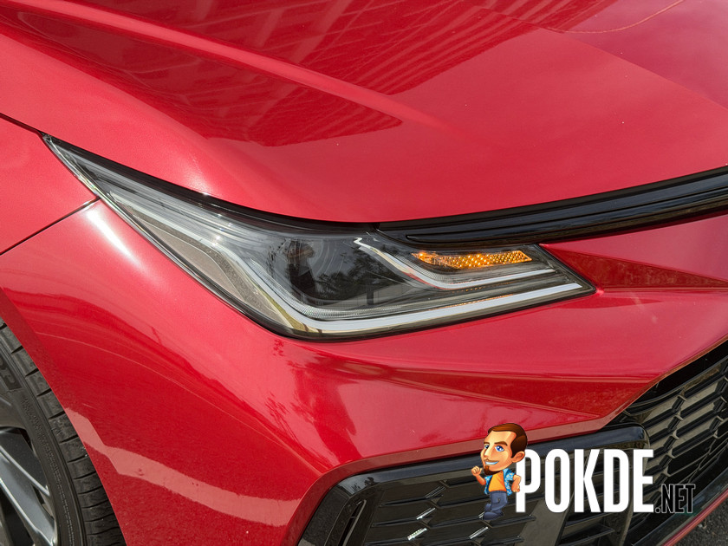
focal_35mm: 48
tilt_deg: -29.4
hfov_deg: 39.7
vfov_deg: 30.3
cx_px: 364
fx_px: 1009
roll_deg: +2.5
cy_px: 273
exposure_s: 1/3534
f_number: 1.78
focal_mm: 6.76
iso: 100
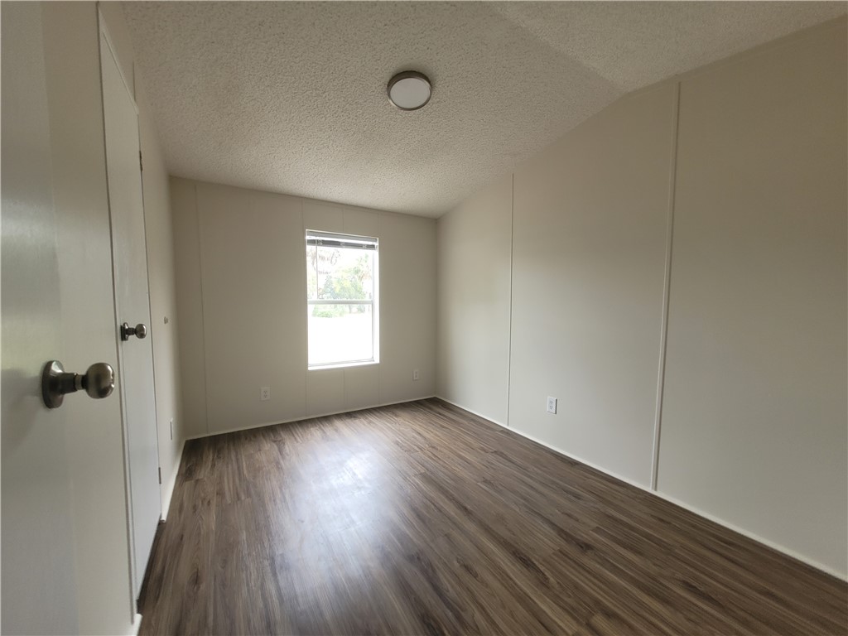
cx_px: 424
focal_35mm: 13
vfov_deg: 89.9
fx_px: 318
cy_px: 318
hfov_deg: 106.2
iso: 40
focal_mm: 1.74
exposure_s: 1/60
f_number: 2.2
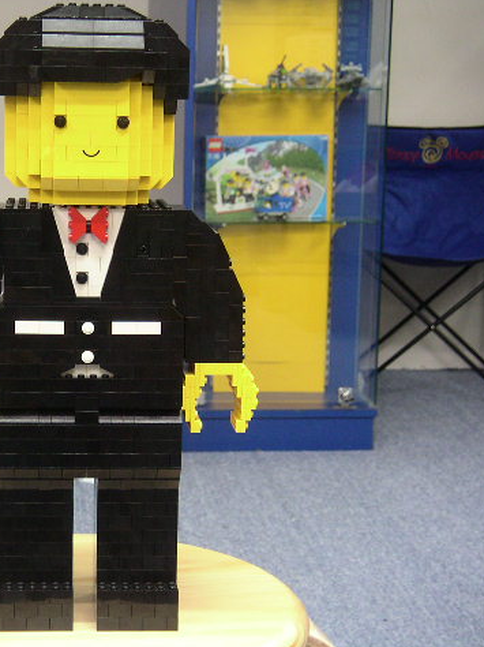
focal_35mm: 77
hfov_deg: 19.0
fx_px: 1437
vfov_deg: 25.3
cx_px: 109
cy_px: 324
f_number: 3
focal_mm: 8.8
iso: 100
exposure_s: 1/6
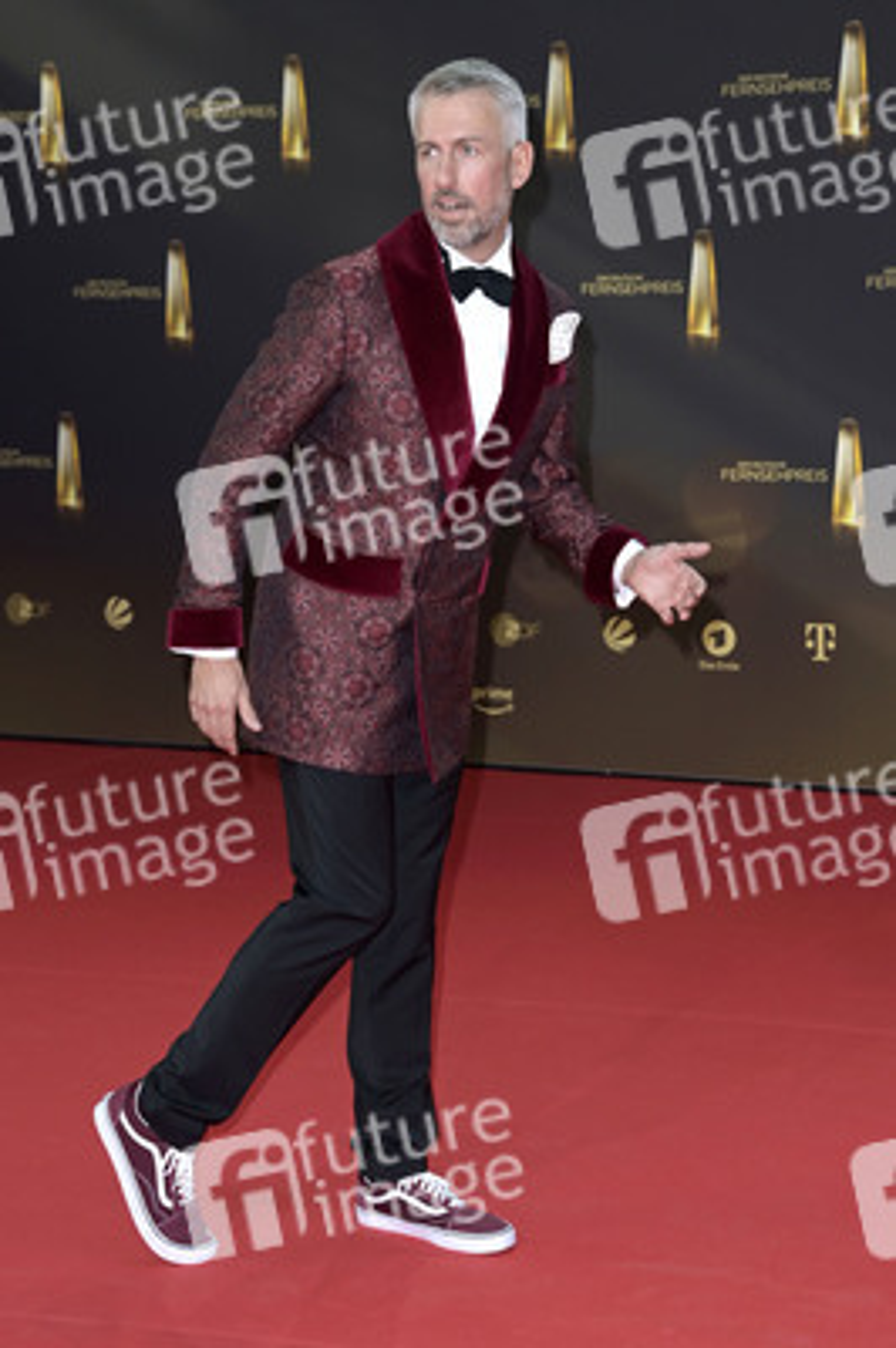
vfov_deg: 28.1
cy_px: 674
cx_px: 448
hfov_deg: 18.9
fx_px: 2692
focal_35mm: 72
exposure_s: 1/250
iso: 800
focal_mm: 72
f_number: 6.3
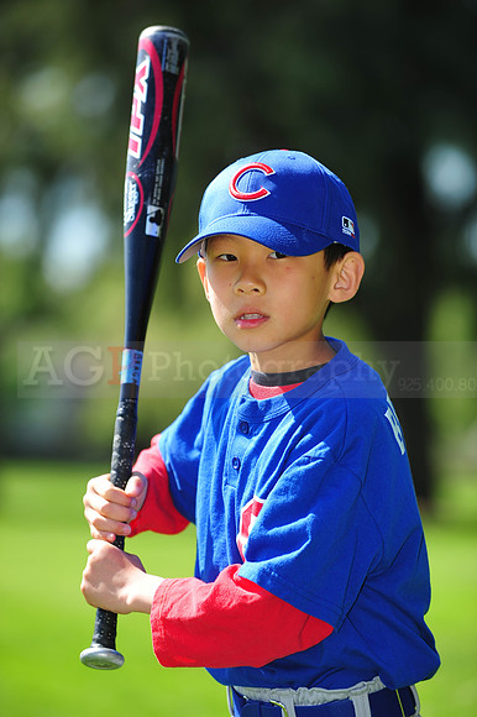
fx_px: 3979
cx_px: 238
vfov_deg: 10.3
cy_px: 358
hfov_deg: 6.9
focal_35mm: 200
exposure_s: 1/640
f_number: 4.5
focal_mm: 200
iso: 200
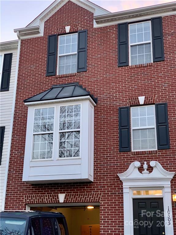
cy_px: 118
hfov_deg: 28.0
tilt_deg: +20.7
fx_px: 353
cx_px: 88
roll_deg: -0.5
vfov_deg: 36.8
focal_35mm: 52
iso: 160
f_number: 2.4
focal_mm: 6
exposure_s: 1/60
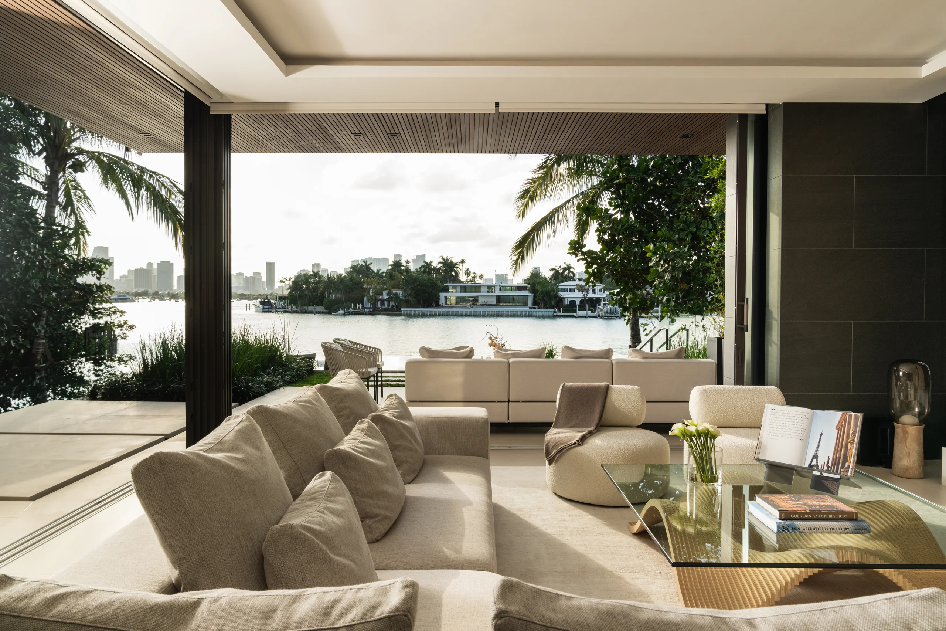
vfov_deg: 53.1
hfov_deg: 73.7
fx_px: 631
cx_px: 473
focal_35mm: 24
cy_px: 316
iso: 250
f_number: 10
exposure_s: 1/160
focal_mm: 24
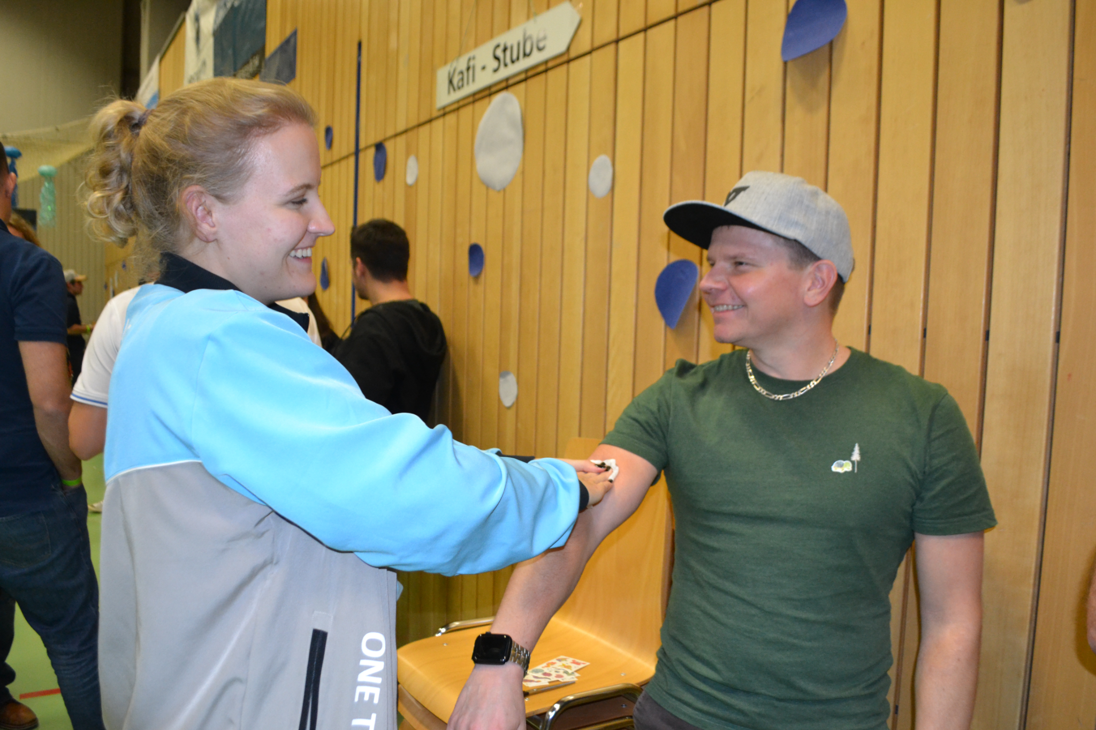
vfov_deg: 47.9
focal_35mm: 27
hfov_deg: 67.4
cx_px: 548
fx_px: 822
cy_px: 365
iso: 1600
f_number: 3.5
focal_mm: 18
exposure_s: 1/60
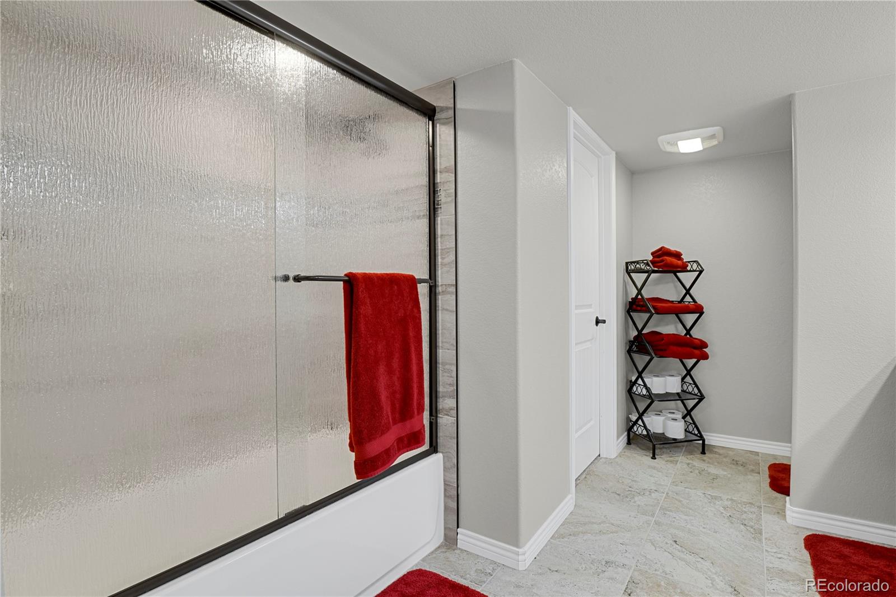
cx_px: 448
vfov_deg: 70.4
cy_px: 298
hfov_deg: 93.3
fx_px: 423
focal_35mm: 17
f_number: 8
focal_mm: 17
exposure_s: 1/20
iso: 10000
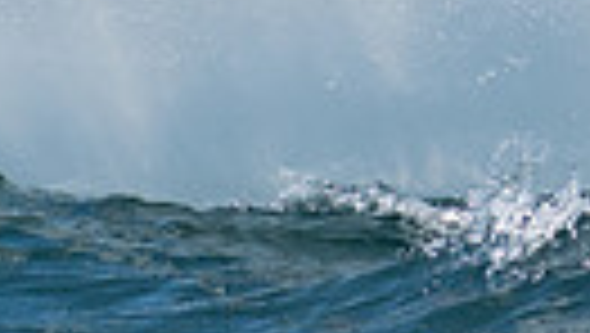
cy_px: -497
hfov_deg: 3.0
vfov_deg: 1.7
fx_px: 11119
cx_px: 1126
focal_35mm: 710
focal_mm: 102
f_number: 8
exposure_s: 1/1250
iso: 400
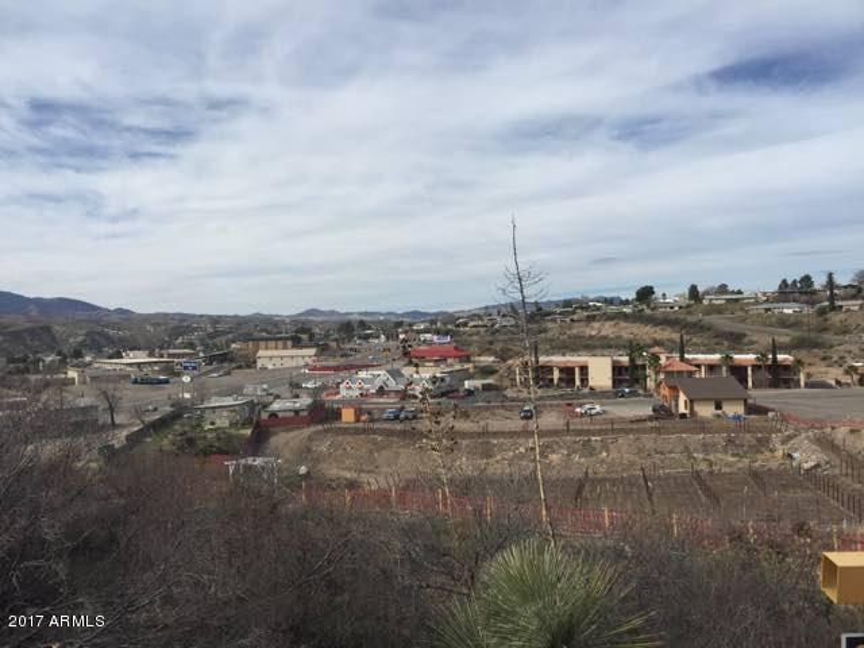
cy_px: 324
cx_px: 432
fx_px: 724
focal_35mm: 29
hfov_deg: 61.7
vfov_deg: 48.2
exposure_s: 1/2639
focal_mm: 4.15
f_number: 2.2
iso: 32
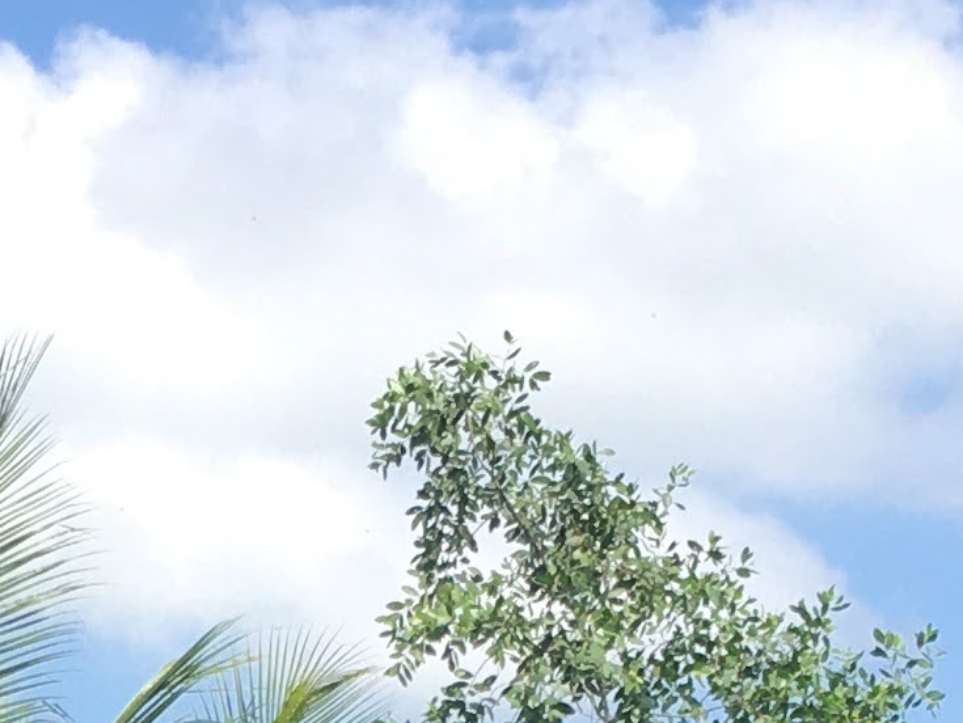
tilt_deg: -0.9
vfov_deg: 8.4
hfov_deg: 12.0
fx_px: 4425
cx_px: -325
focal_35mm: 159
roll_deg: +2.0
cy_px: 1859
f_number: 2.2
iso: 25
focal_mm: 4.15
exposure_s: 1/827
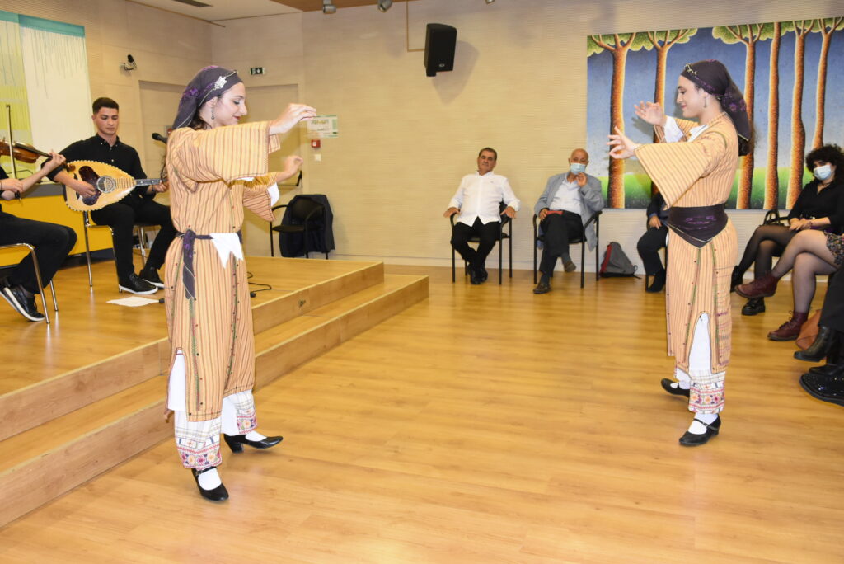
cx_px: 422
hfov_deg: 61.9
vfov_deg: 43.7
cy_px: 282
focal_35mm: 30
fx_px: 704
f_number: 5.6
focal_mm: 20
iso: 1600
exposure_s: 1/80
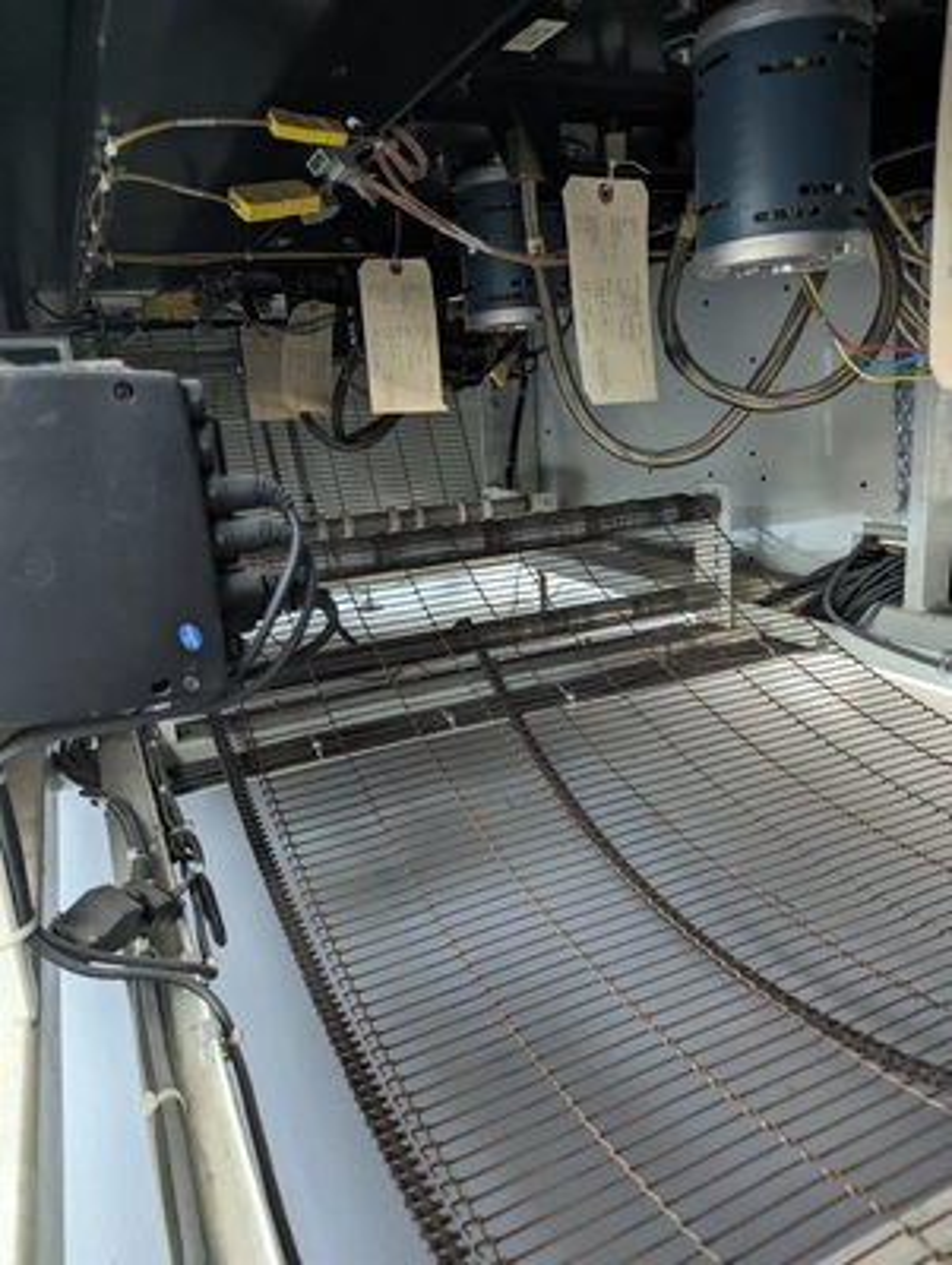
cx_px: 476
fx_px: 878
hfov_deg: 56.9
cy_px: 632
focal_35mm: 24
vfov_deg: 71.5
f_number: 1.85
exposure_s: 1/60
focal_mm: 6.81
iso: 2010
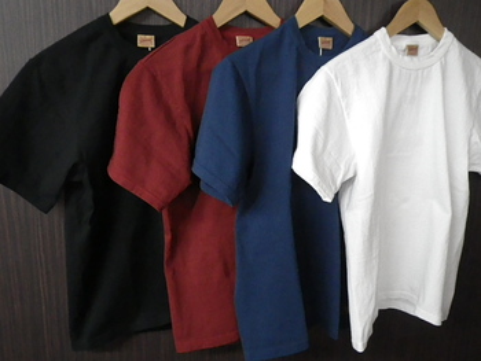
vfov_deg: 49.8
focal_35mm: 28
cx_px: 240
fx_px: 389
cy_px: 180
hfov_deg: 63.4
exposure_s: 1/40
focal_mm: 5
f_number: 3.5
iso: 800
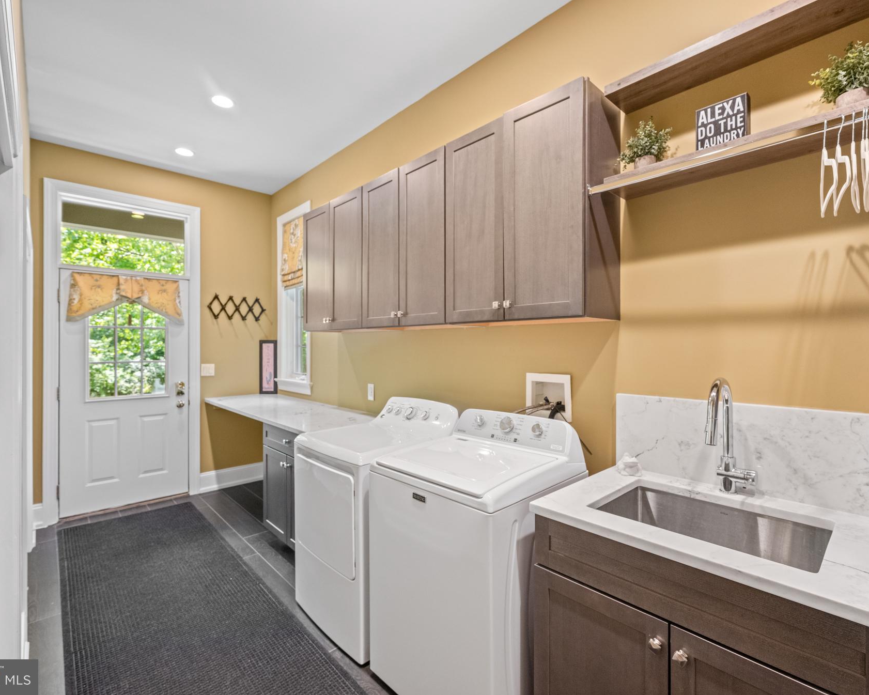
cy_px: 344
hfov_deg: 93.1
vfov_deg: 80.4
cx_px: 453
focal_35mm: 16
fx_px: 411
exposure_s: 1/25
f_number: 5
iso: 1250
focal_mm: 14
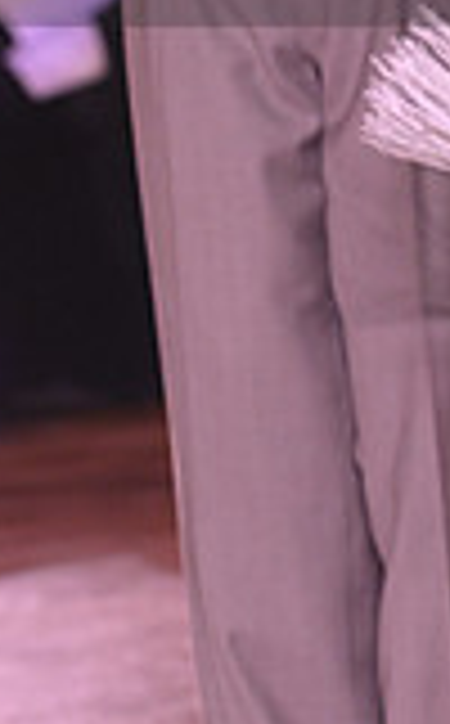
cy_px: -121
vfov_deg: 4.1
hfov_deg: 2.5
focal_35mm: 515
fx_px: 10151
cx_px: 619
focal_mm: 140
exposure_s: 1/200
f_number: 5.6
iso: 2000
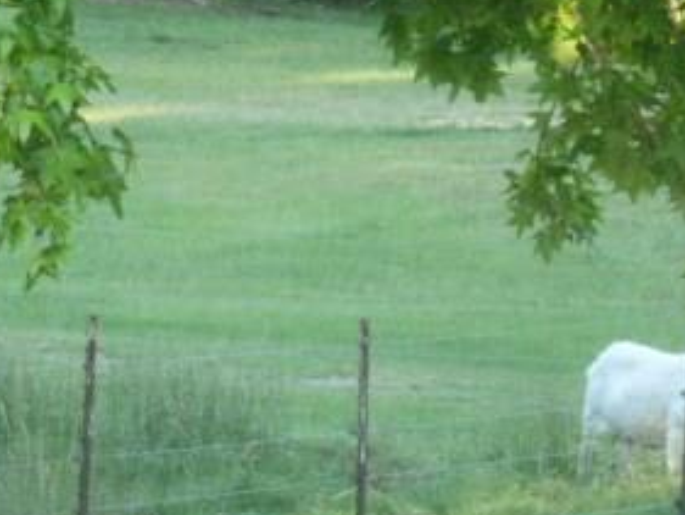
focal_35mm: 693
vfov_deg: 2.1
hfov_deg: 2.9
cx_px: 202
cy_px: 200
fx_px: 13719
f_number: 5.7
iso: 640
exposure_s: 1/100
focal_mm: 54.5
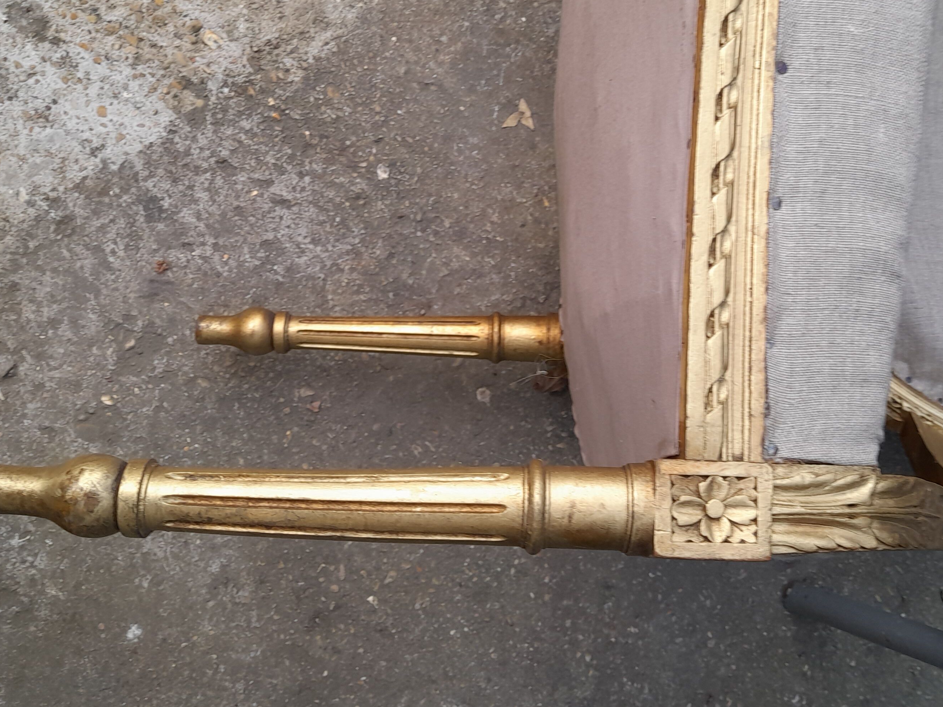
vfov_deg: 37.7
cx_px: 558
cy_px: 312
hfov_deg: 48.7
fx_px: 1035
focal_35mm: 38
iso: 40
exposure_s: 1/50
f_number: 2
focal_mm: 4.6
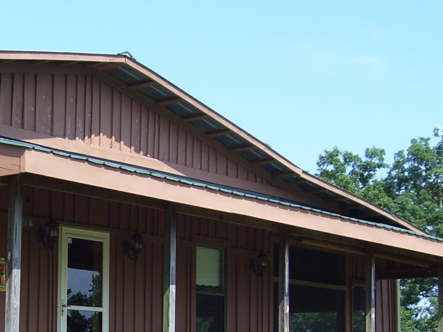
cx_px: 147
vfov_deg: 15.9
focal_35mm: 92
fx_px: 1177
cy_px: 282
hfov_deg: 21.2
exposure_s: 1/750
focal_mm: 7.6
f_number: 3
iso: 80
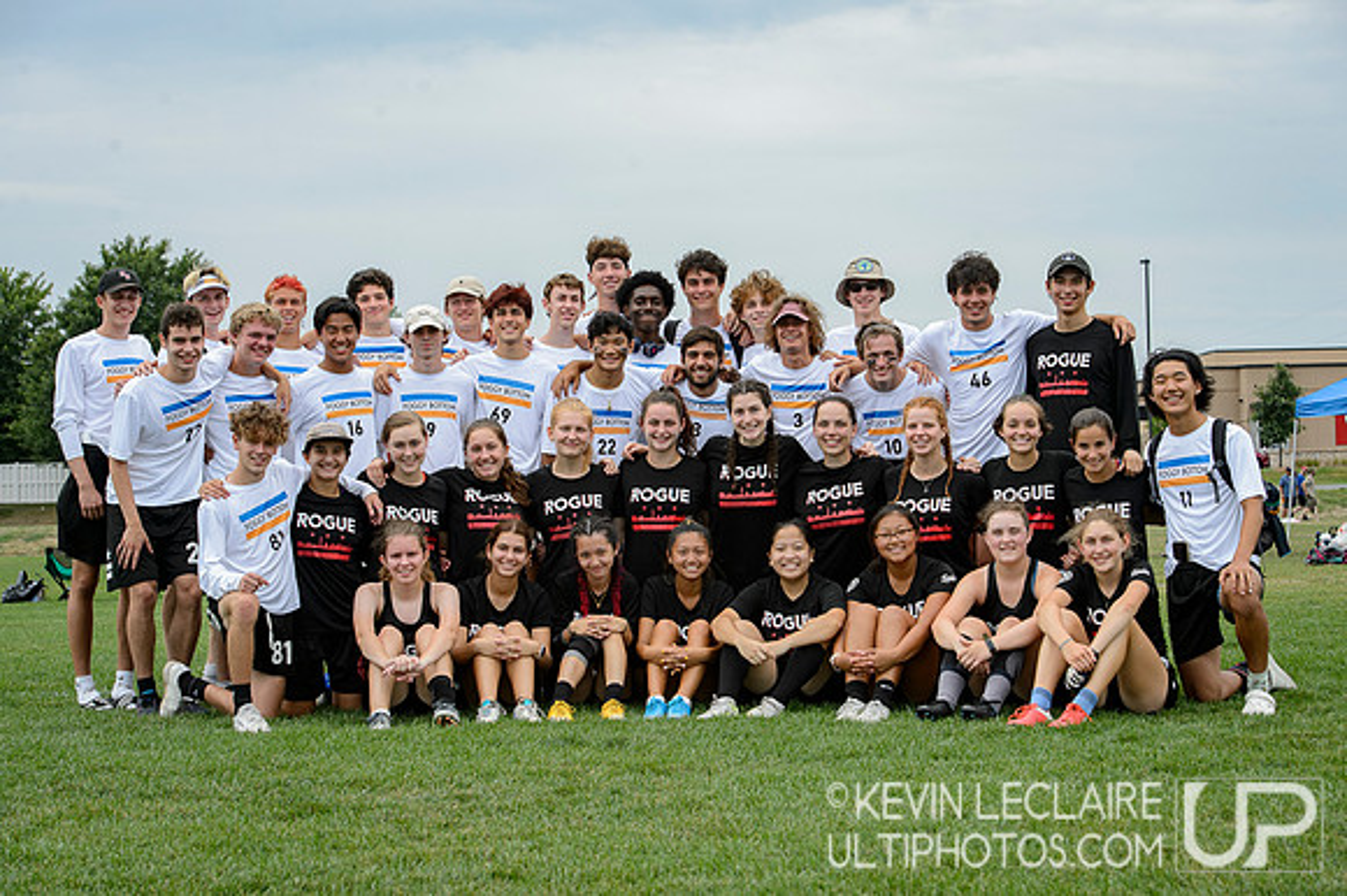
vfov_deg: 19.4
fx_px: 2618
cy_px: 448
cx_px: 674
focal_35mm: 70
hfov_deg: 28.9
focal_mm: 70
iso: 500
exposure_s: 1/640
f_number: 7.1
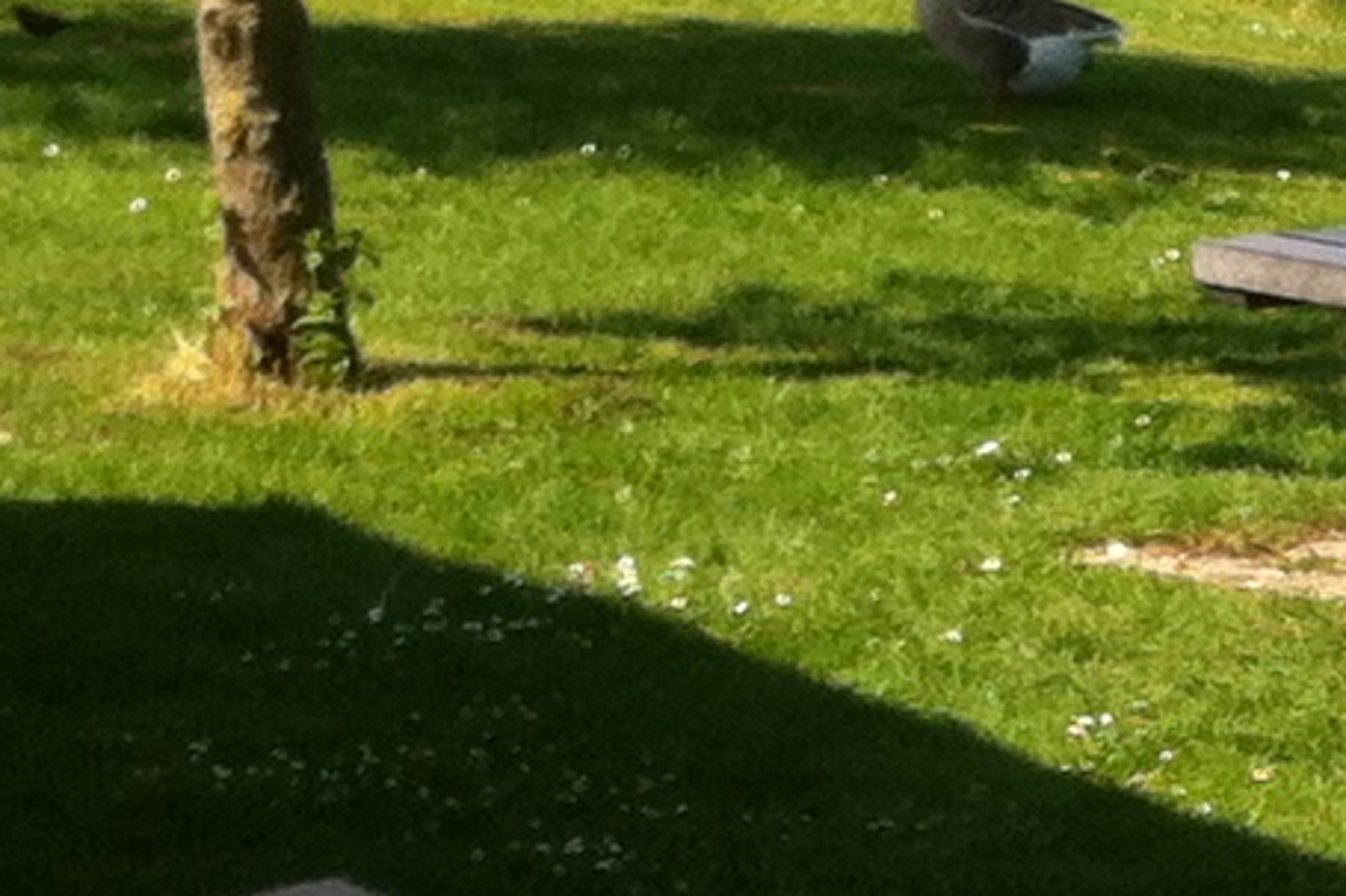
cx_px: 1674
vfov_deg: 6.6
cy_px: 695
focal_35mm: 207
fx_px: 7736
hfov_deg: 9.8
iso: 80
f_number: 2.8
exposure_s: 1/702
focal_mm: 3.85
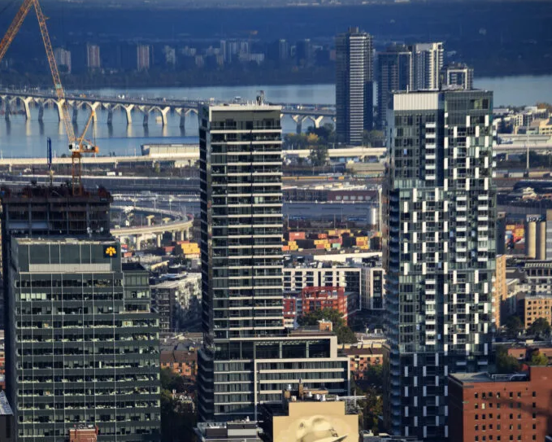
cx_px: 277
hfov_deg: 6.7
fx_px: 4683
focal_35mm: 287
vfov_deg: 5.4
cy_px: 403
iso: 200
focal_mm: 135
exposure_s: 1/640
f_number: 6.3
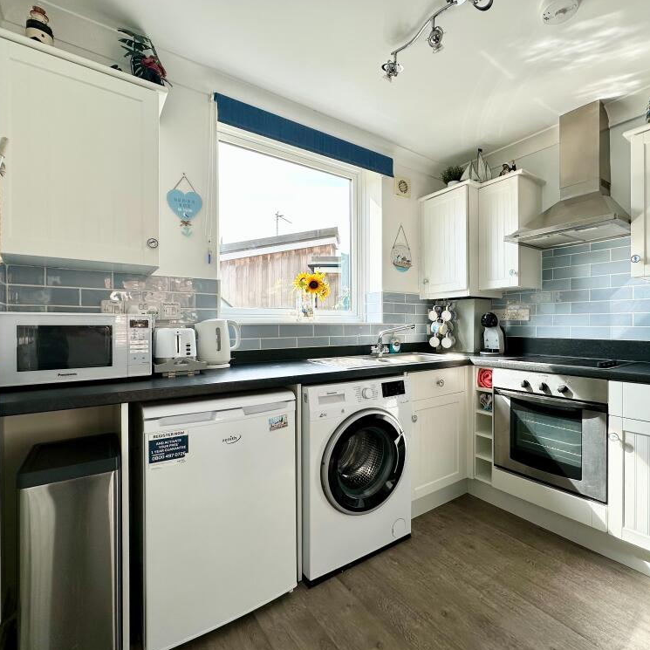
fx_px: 361
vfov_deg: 84.0
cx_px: 369
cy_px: 326
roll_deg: +0.0
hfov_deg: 83.5
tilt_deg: -0.9
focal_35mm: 17
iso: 40
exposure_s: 1/224
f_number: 2.2
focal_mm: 2.22
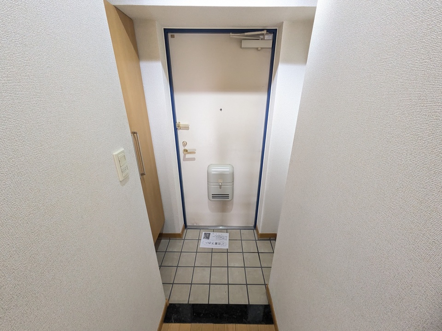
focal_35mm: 14
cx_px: 221
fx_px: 179
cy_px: 166
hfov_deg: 102.1
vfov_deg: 85.7
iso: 607
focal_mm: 1.83
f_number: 2.2
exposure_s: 1/40
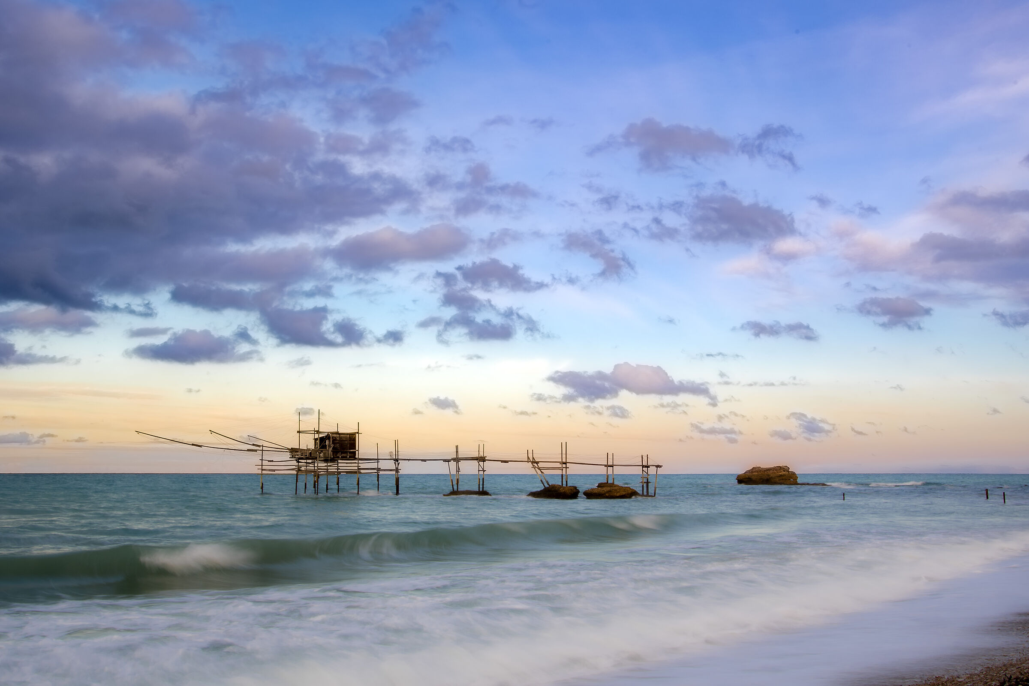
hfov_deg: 59.5
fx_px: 900
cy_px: 343
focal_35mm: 32
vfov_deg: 41.7
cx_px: 514
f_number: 25
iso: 50
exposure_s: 1/2.5
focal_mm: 21
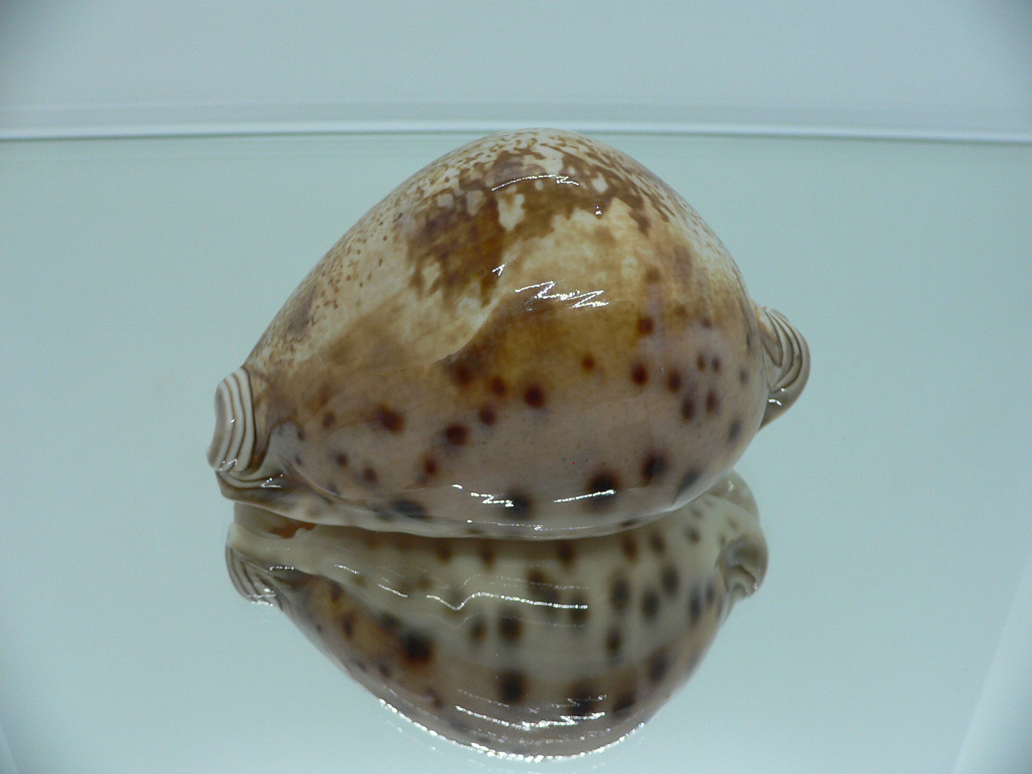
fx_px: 1043
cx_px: 516
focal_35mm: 35
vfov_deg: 40.7
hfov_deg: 52.6
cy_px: 387
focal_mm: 4.6
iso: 100
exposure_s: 1/60
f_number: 2.8
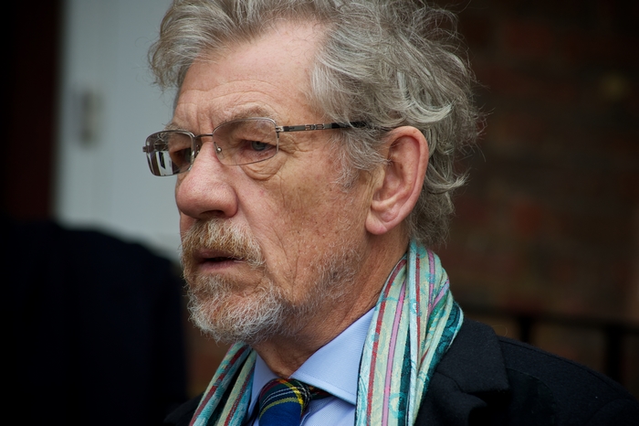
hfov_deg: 10.3
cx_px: 320
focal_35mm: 200
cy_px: 213
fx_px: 3548
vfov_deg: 6.9
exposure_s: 1/125
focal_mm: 200
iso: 200
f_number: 8
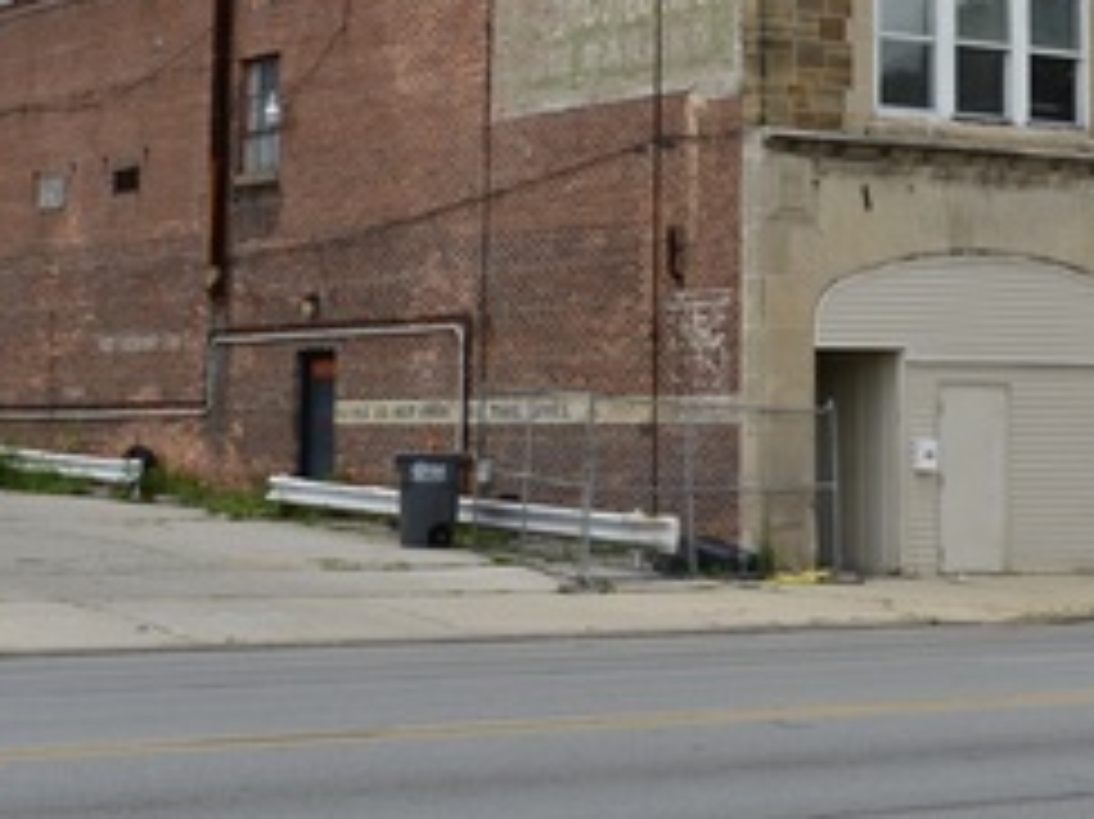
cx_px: 729
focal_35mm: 91
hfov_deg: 21.5
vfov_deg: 16.0
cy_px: 32
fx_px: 2875
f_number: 8
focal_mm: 24
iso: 100
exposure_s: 1/250
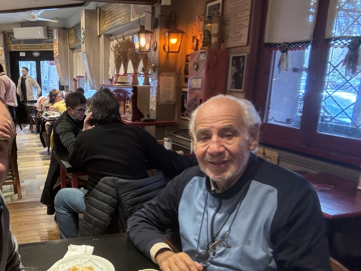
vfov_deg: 44.0
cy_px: 160
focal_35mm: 32
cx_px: 114
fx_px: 334
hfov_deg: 55.4
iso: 320
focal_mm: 2.69
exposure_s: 1/25
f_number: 1.9
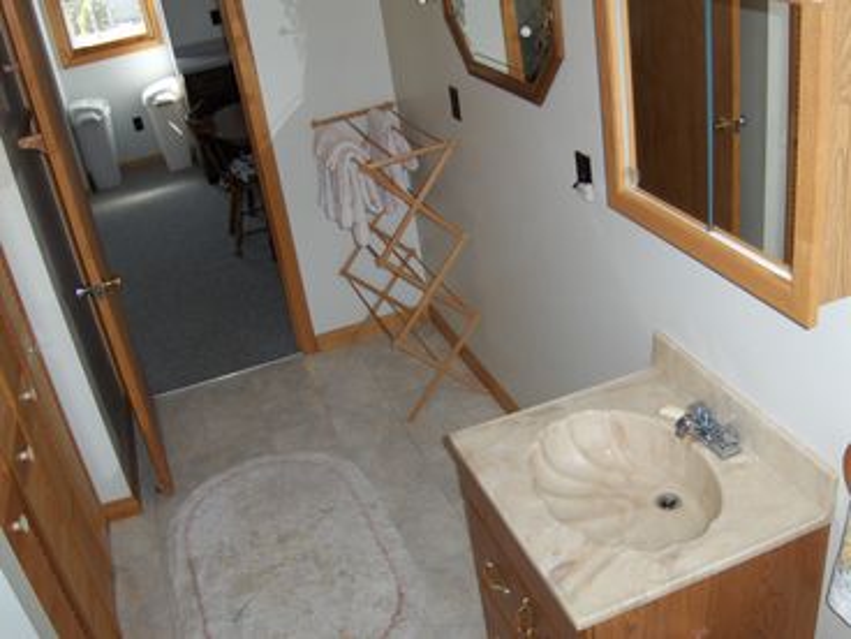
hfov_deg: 52.6
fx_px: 860
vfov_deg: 40.7
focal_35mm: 35
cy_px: 320
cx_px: 426
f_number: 2.8
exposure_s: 1/60
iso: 100
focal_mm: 7.5
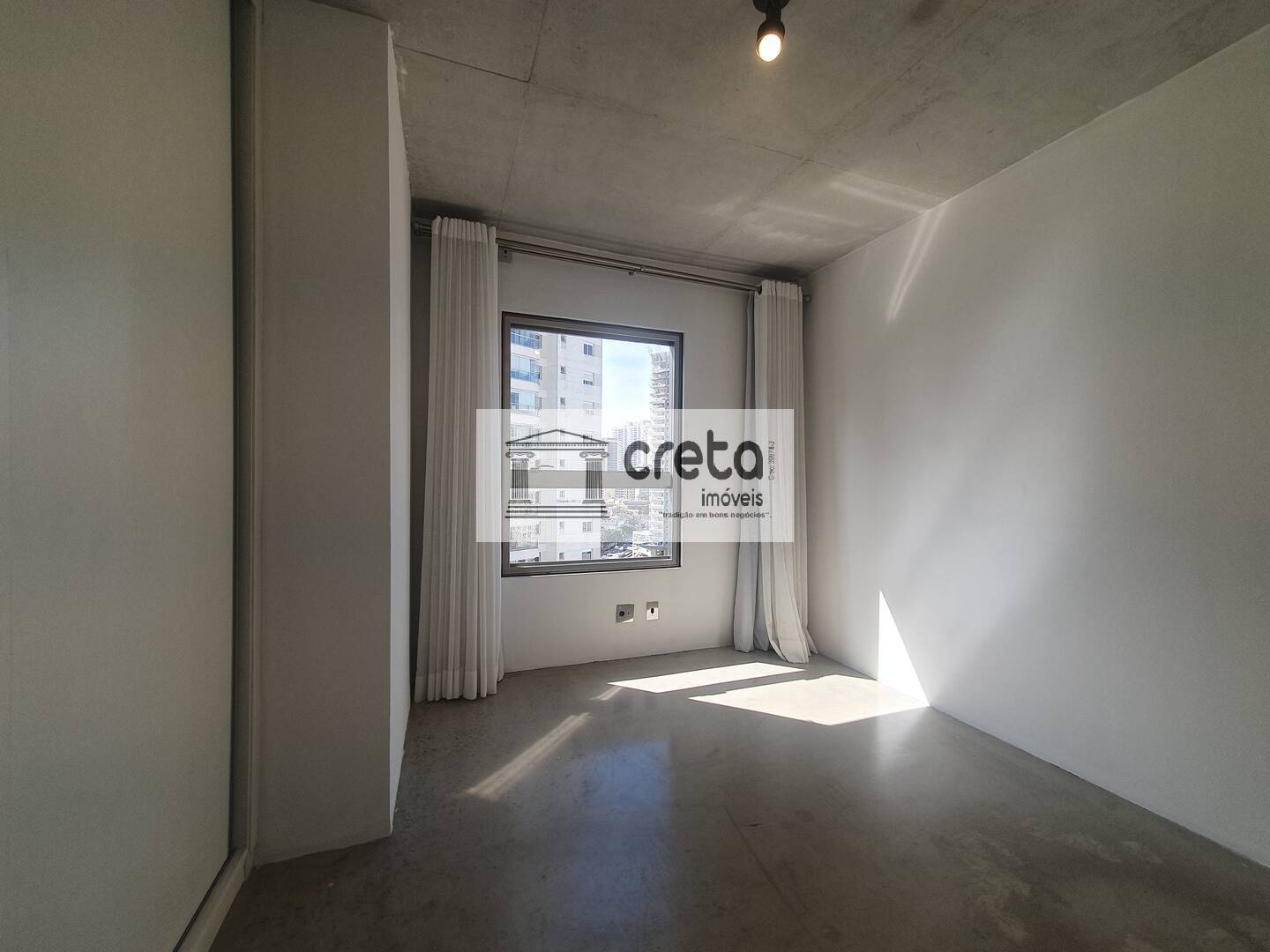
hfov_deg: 106.2
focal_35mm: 13
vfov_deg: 89.9
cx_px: 635
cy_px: 476
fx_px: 477
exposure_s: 1/175
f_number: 2.2
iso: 50
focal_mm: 1.8
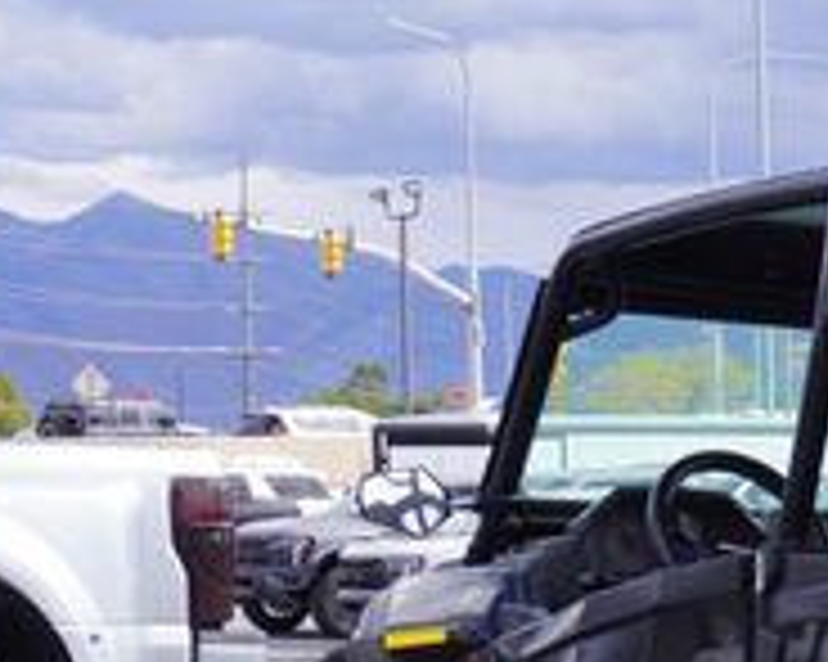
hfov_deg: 12.0
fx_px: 3714
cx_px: 1305
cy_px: 950
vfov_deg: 9.9
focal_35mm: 152
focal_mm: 31
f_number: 8
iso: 100
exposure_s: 1/100
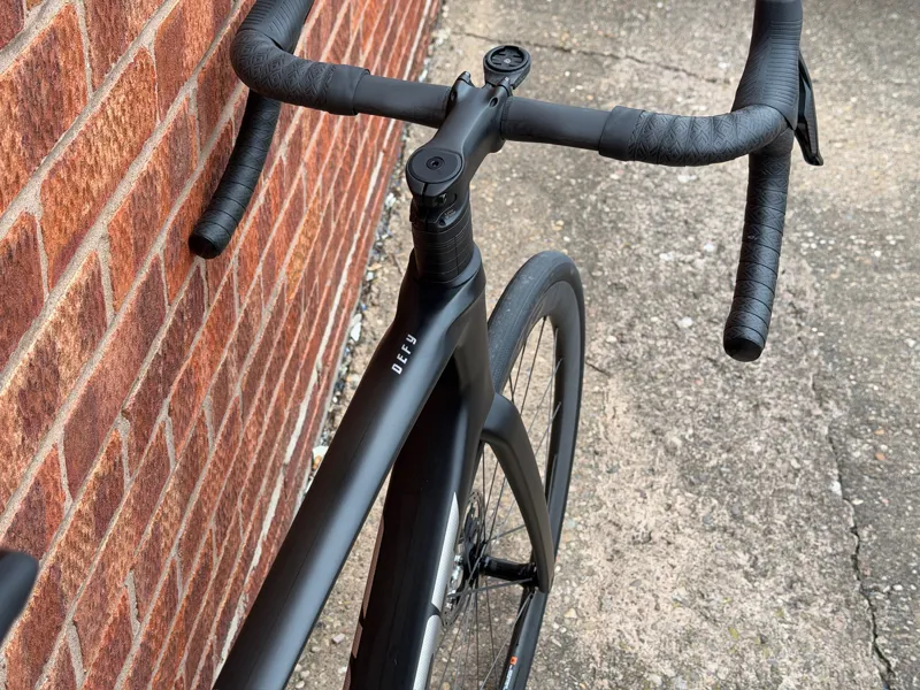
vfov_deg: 30.3
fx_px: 1276
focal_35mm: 48
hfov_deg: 39.7
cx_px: 460
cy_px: 345
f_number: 1.78
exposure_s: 1/137
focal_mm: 6.76
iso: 50
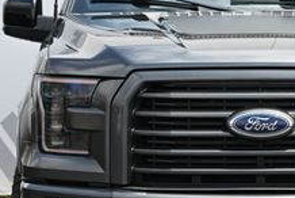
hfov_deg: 11.0
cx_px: 256
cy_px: 119
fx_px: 1518
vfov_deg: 7.4
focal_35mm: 185
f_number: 5.6
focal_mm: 42
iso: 200
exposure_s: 1/250
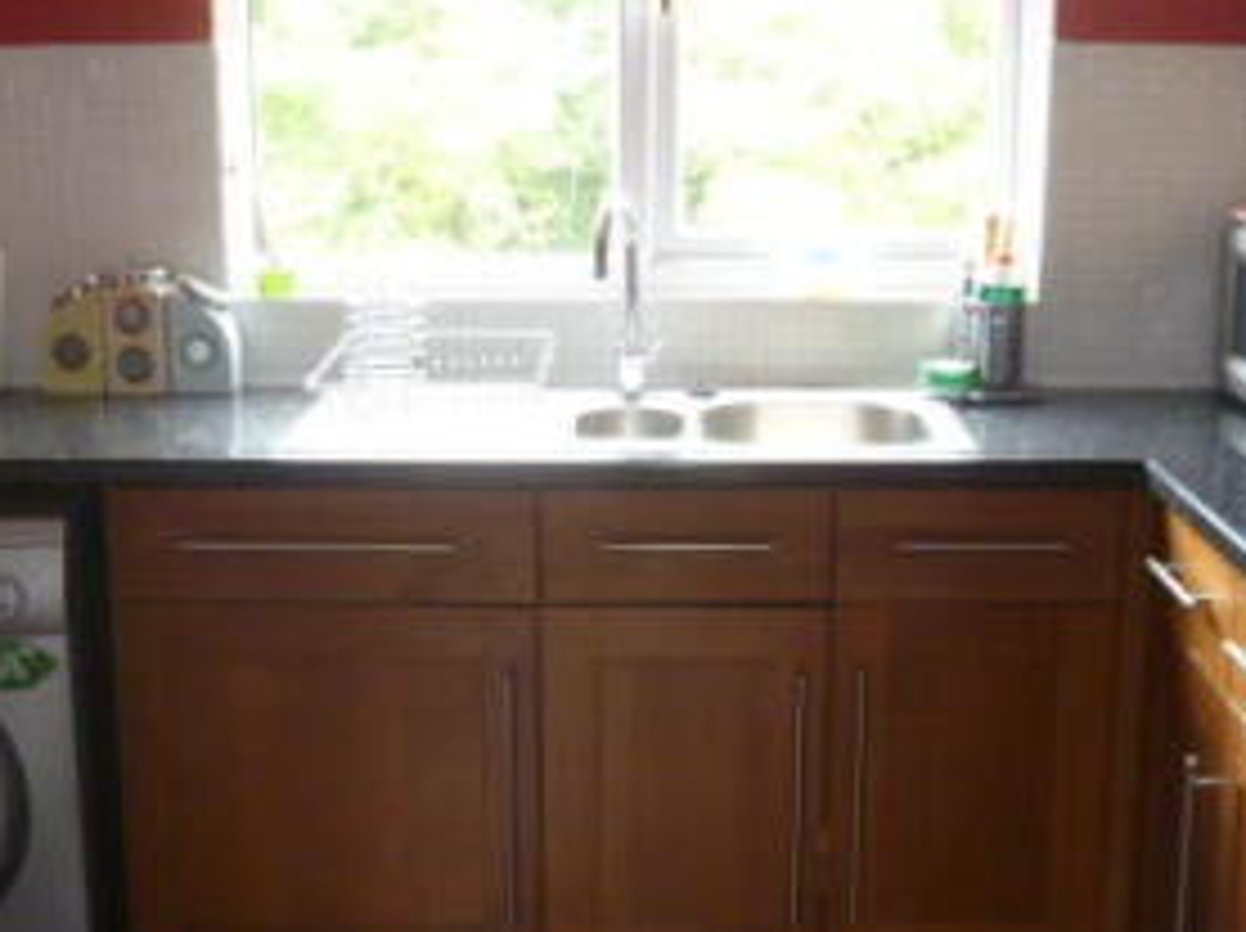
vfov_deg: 24.7
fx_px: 2121
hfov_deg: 32.7
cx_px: 641
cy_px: 574
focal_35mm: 59
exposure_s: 1/30
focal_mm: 5
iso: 250
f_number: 2.8
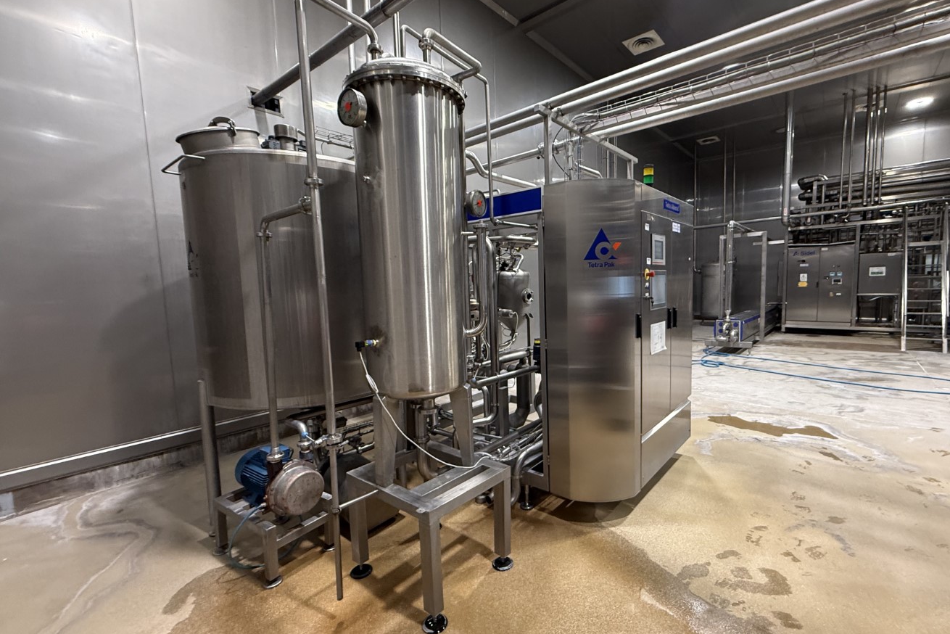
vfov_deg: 73.8
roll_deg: +1.2
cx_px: 511
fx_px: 422
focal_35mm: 16
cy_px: 325
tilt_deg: -4.2
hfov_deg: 96.5
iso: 250
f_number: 2.2
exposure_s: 1/50
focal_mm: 2.22
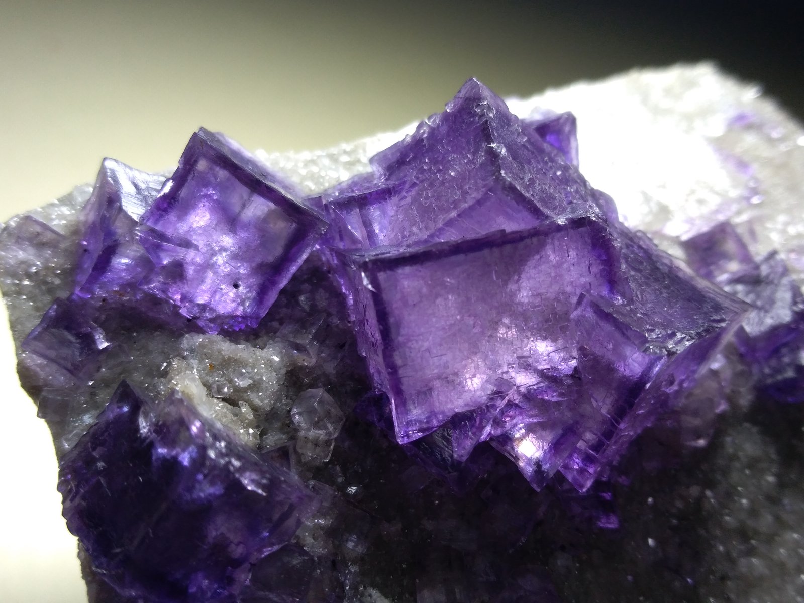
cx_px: 402
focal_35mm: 26
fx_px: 604
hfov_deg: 67.3
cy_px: 302
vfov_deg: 53.1
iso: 127
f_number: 2
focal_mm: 3.54
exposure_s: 1/100
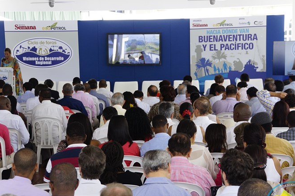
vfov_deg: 13.7
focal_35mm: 100
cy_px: 102
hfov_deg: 20.5
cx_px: 144
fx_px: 816
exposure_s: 1/200
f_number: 5.6
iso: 400
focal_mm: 55
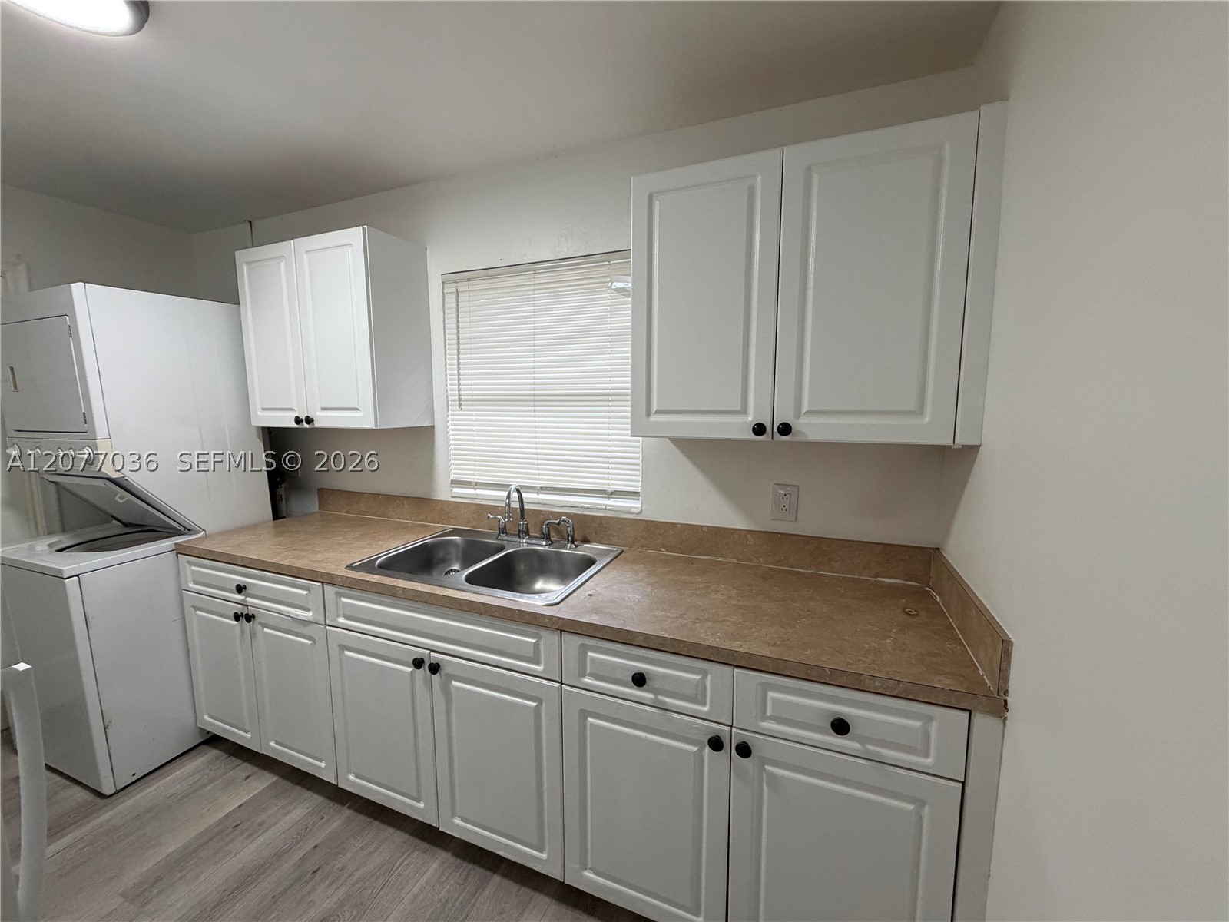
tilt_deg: -7.0
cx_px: 614
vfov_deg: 85.7
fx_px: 497
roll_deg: +0.9
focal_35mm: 14
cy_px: 461
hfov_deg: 102.1
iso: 320
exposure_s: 1/120
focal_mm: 2.22
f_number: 2.2
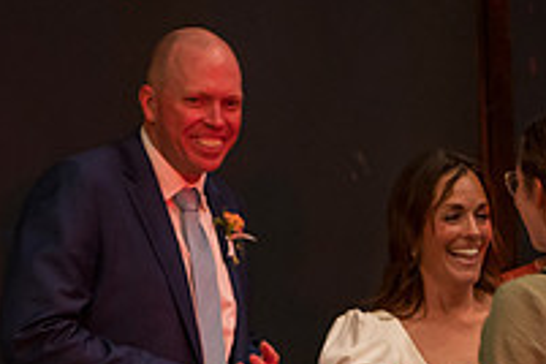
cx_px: 429
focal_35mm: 202
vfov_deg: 6.8
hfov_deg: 10.2
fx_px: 3063
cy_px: 386
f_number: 2.8
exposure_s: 1/100
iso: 3200
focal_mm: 70
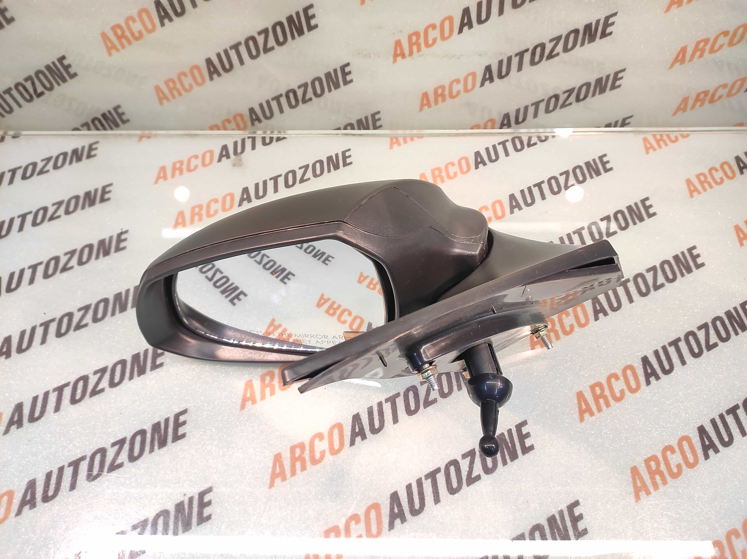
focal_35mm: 17
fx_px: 367
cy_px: 280
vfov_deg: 74.7
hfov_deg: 91.1
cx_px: 374
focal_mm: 4.74
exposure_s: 1/33
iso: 289
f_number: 1.79
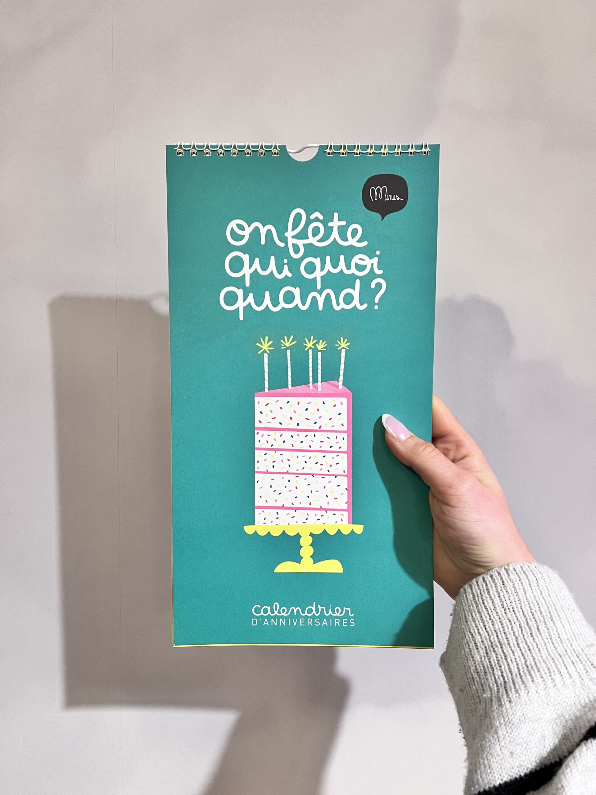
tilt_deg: -2.0
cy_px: 398
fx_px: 597
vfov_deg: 67.3
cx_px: 298
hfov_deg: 53.1
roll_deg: -0.3
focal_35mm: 26
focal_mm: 5.7
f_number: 1.5
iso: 125
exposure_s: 1/59
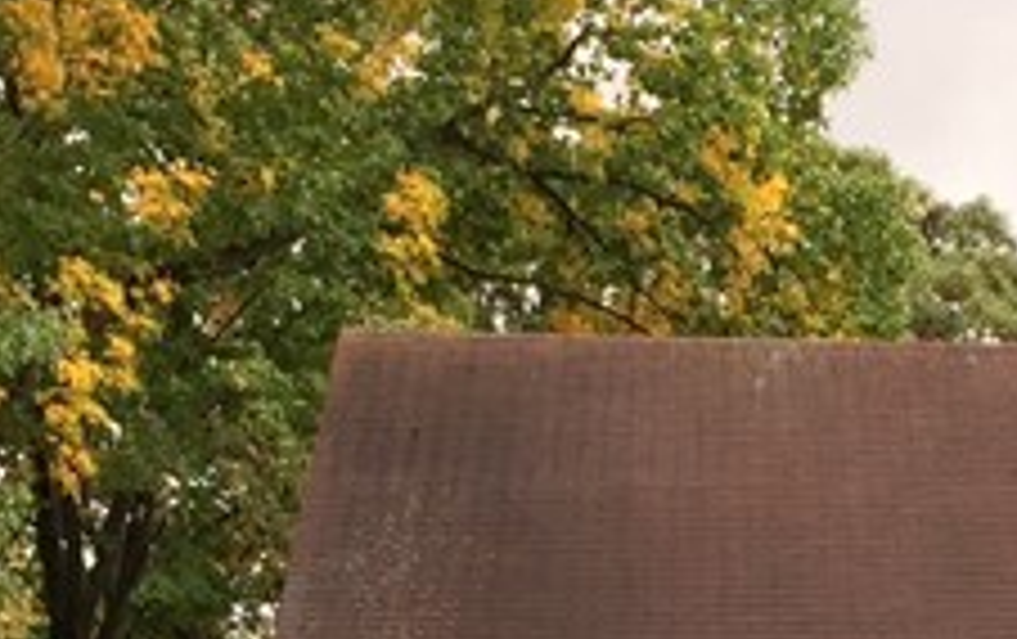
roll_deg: +0.9
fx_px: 3858
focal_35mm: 139
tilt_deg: +5.7
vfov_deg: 9.0
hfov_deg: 14.7
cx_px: 1107
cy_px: 1238
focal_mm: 4.15
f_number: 2.2
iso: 32
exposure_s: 1/180
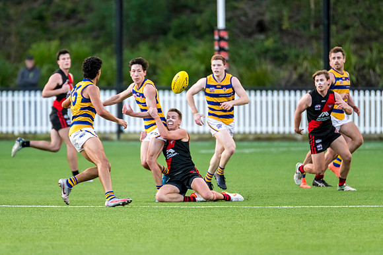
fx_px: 5638
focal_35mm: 530
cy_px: 123
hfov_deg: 3.9
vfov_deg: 2.6
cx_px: 165
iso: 3200
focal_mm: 420
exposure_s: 1/1250
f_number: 4
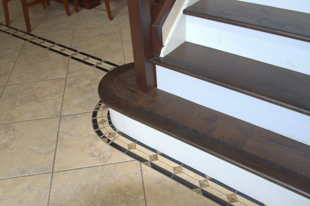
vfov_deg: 36.8
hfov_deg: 53.2
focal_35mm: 36
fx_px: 310
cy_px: 103
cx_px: 155
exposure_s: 1/60
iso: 1000
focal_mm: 24
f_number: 4.5
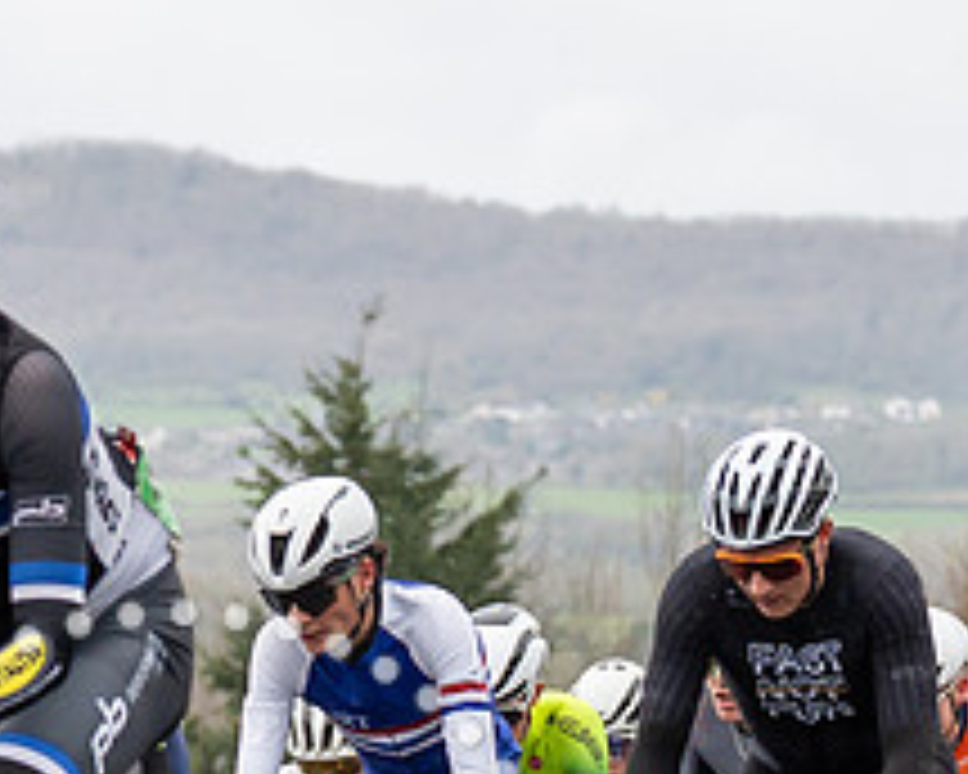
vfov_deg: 4.0
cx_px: 775
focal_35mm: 391
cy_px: 572
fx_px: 11202
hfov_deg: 4.9
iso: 400
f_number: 4
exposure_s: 1/1000
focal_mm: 74
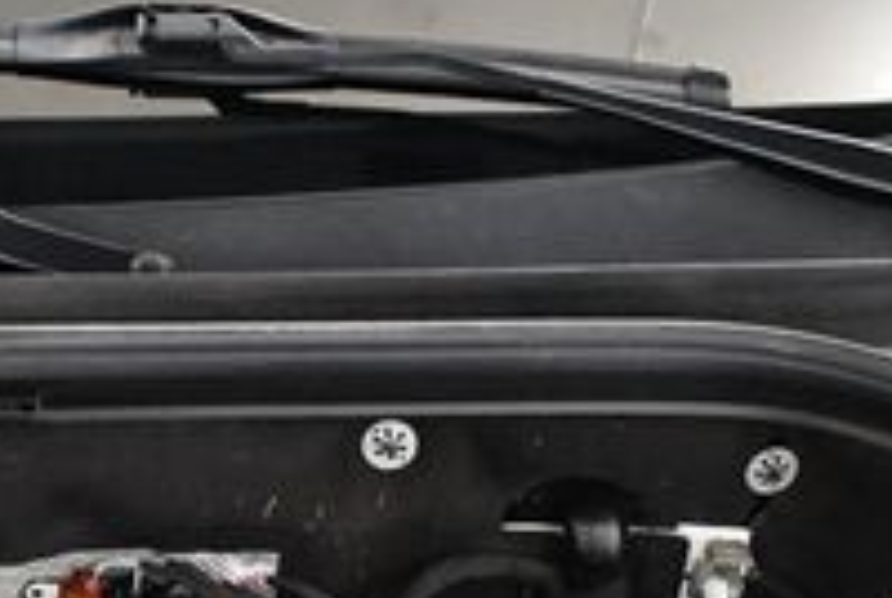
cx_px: 54
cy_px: 830
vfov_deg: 11.6
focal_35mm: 115
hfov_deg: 17.4
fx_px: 2854
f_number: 3.5
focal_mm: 18
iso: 3200
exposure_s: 1/100
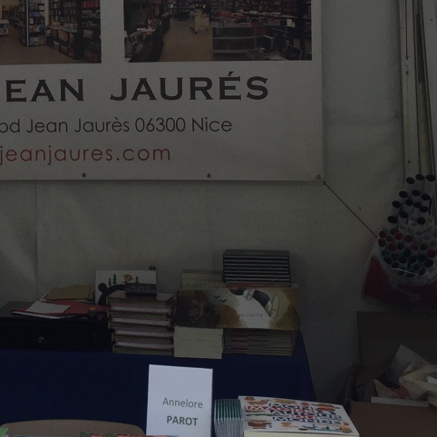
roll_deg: +0.1
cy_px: 23
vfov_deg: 19.9
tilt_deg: +5.0
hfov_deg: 19.6
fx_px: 1214
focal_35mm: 85
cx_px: -29
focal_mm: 4.15
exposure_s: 1/1014
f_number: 2.2
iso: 32
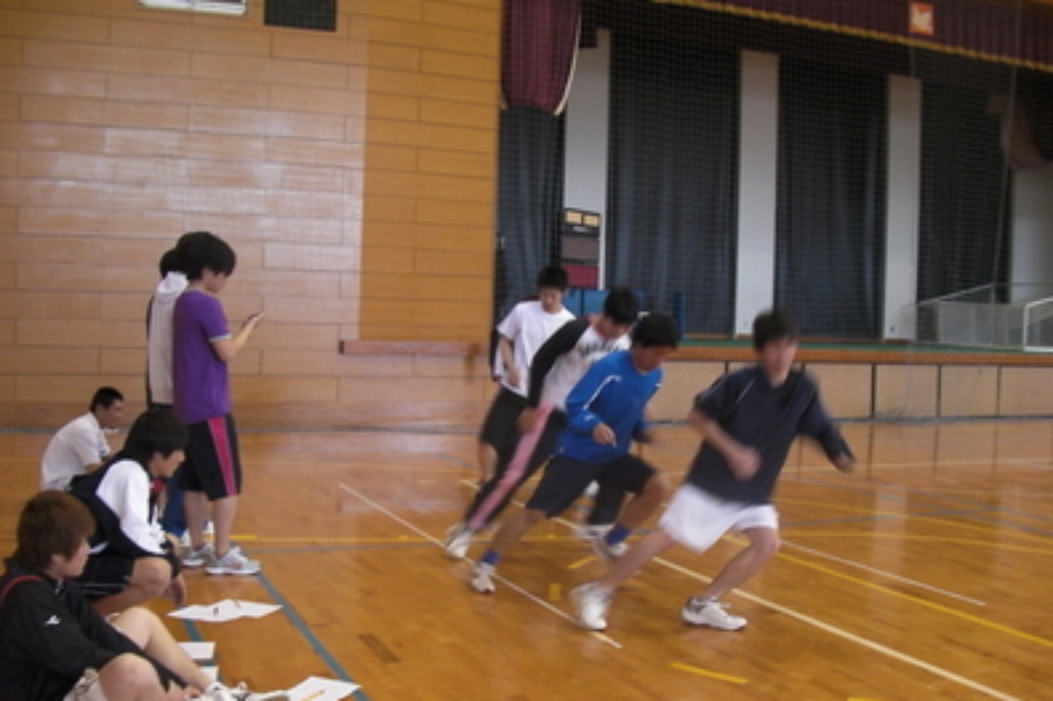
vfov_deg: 33.3
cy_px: 392
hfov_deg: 48.5
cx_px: 525
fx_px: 1169
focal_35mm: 40
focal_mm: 6.3
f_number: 3.5
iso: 172
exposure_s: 1/30
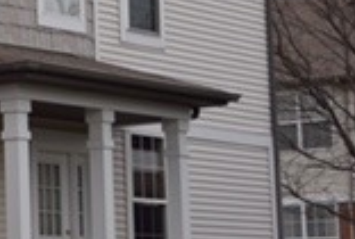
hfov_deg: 10.8
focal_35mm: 178
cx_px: -280
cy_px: 57
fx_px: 1761
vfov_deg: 7.8
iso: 100
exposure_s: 1/125
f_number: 5.6
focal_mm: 29
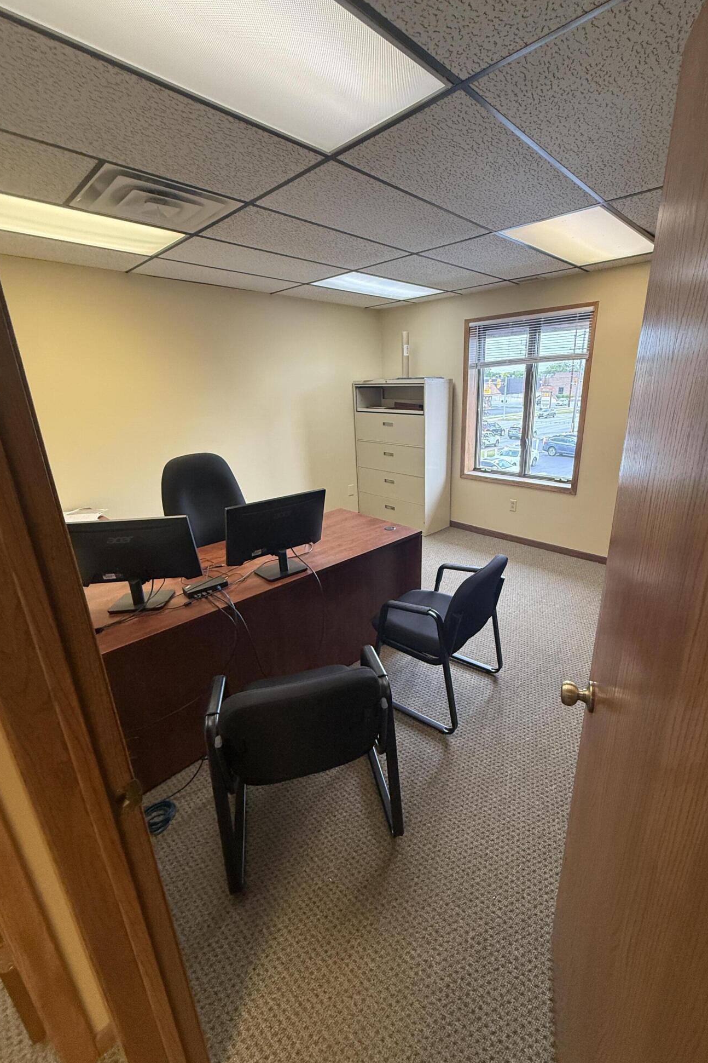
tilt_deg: -17.7
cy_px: 536
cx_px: 395
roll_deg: +2.0
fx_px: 442
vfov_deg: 100.4
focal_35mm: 15
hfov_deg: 77.0
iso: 250
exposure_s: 1/120
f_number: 2.2
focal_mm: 2.22
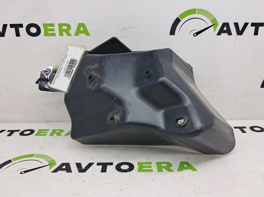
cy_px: 98
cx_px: 132
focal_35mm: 27
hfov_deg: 65.4
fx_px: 206
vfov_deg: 51.3
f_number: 1.8
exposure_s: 1/50
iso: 50
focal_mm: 4
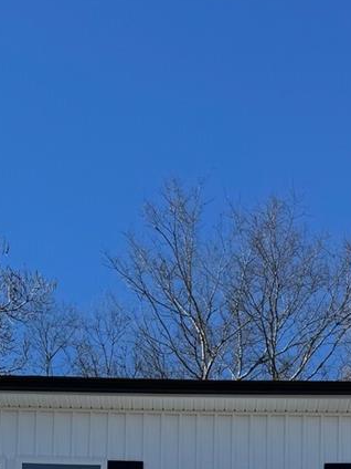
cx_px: 205
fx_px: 1176
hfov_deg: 17.0
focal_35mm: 87
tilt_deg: +6.6
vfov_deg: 18.6
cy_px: 789
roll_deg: -0.5
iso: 80
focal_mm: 6.76
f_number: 1.78
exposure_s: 1/4310
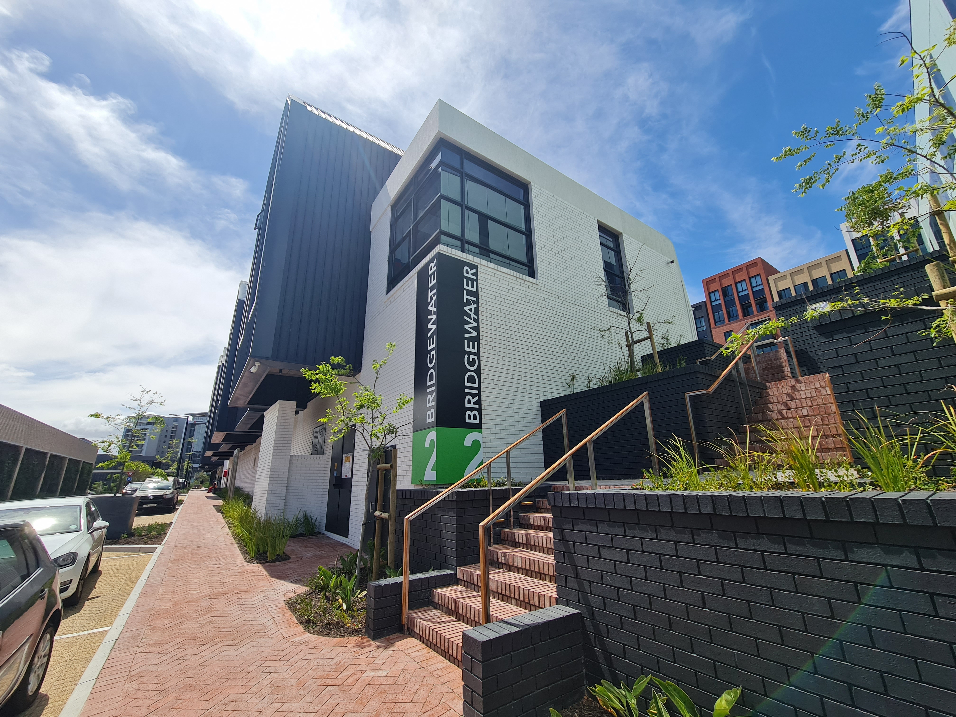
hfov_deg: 106.2
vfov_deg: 89.9
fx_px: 359
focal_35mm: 13
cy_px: 358
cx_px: 478
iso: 50
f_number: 2.2
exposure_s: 1/2584
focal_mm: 2.2
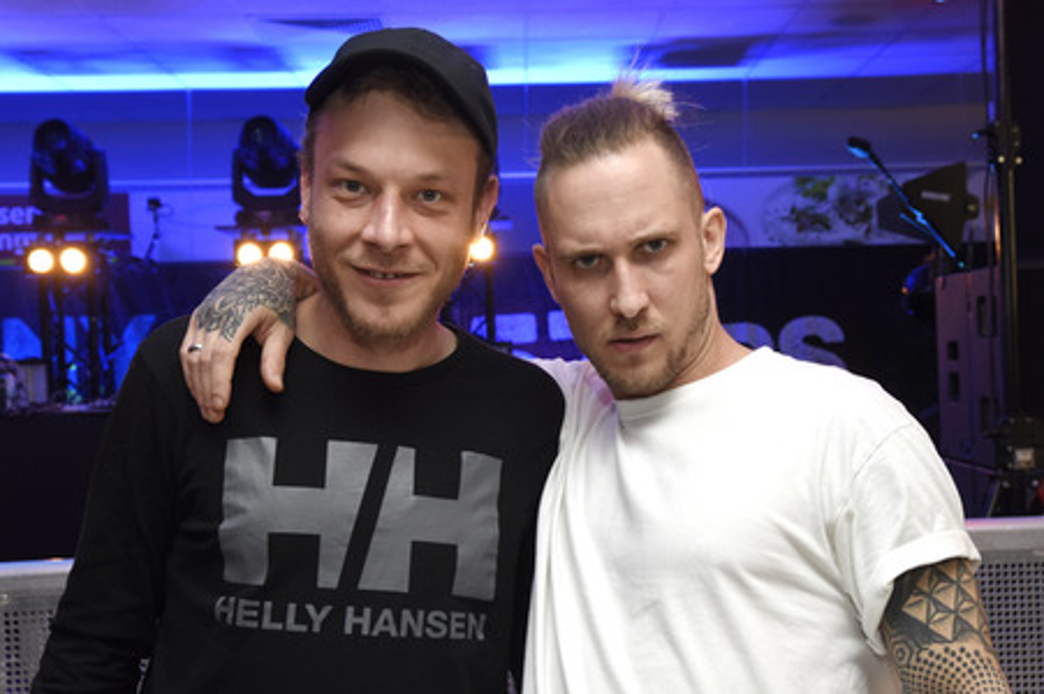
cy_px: 347
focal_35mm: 42
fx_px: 1217
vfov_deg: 31.8
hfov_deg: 46.4
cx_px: 522
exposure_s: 1/125
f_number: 5
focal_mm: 28
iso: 640
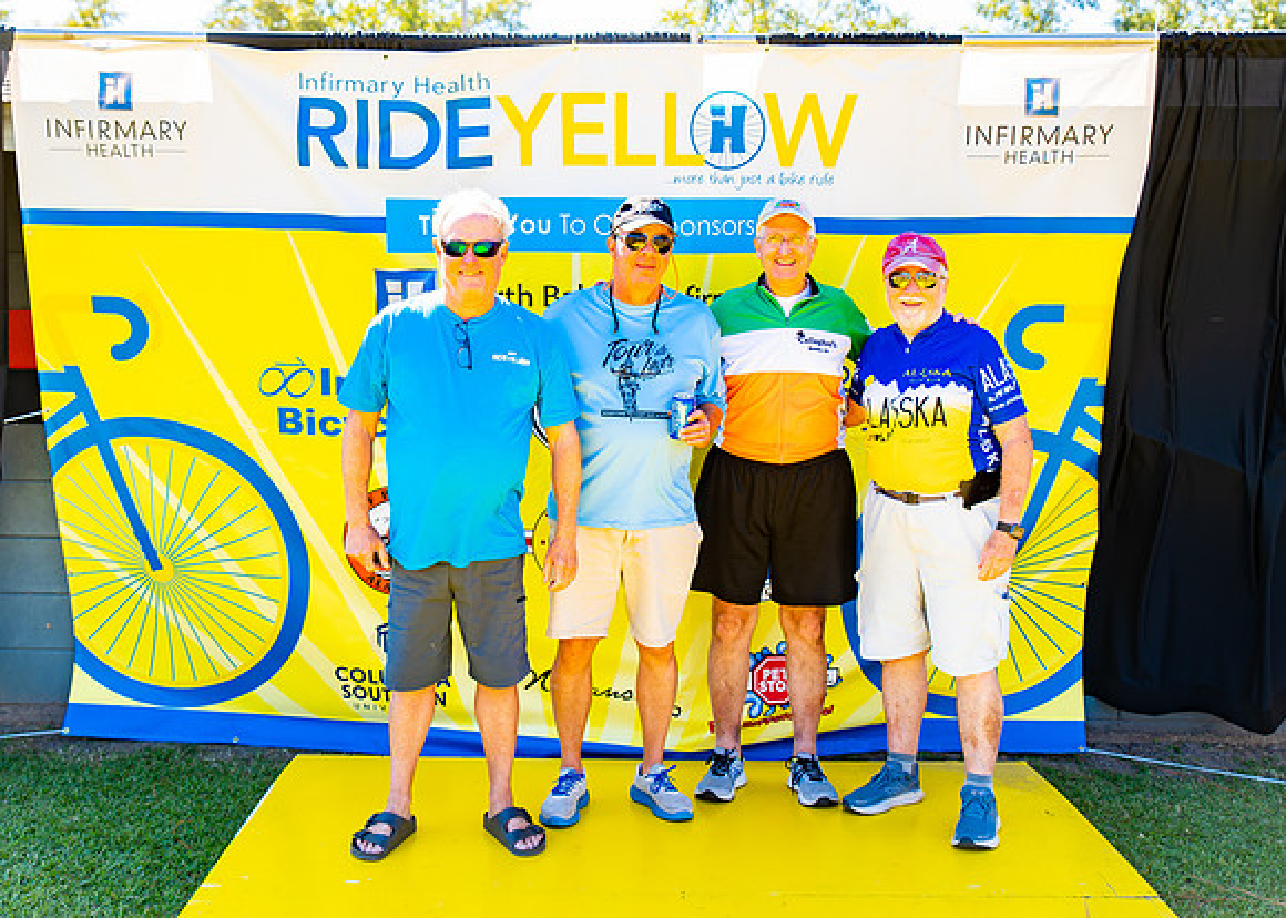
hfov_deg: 44.5
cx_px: 598
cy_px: 446
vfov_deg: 32.6
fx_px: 1569
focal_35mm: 43
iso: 100
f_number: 2.8
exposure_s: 1/200
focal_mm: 35
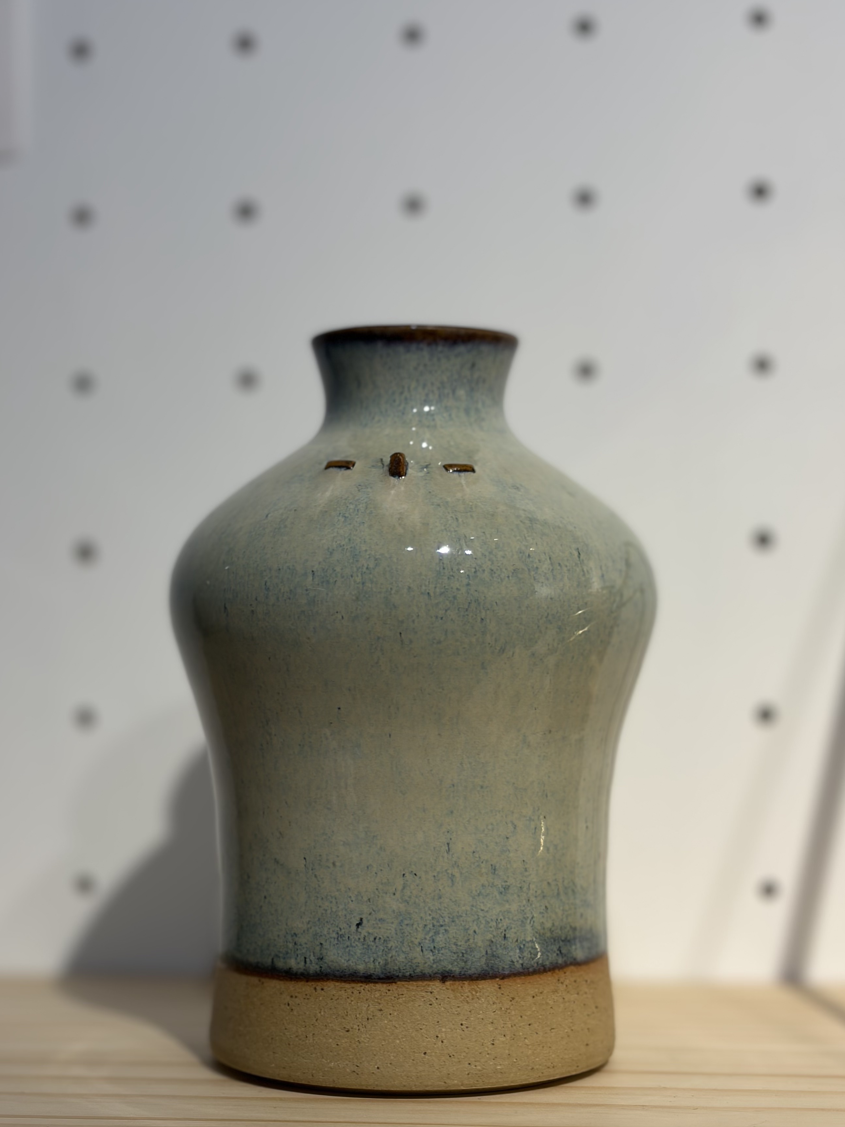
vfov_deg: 31.7
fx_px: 1985
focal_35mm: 61
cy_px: 601
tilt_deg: +1.3
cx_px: 358
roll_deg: +0.3
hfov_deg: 24.0
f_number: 1.6
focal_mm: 5.96
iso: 25
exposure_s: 1/100
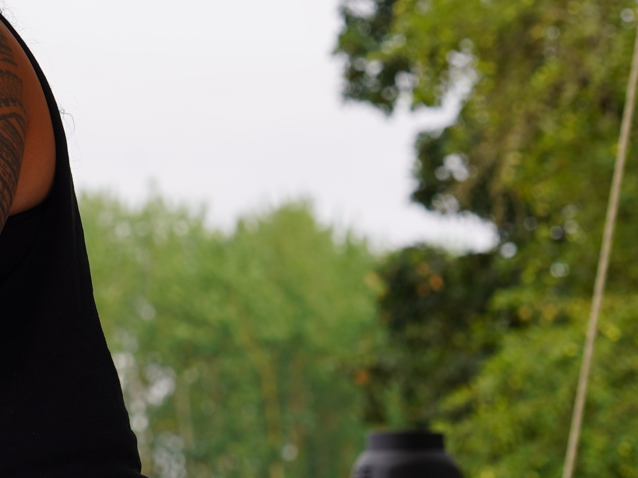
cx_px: -98
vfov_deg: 4.9
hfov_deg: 6.5
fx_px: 5548
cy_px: -20
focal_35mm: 301
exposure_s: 1/200
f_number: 6.3
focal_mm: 105
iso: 100
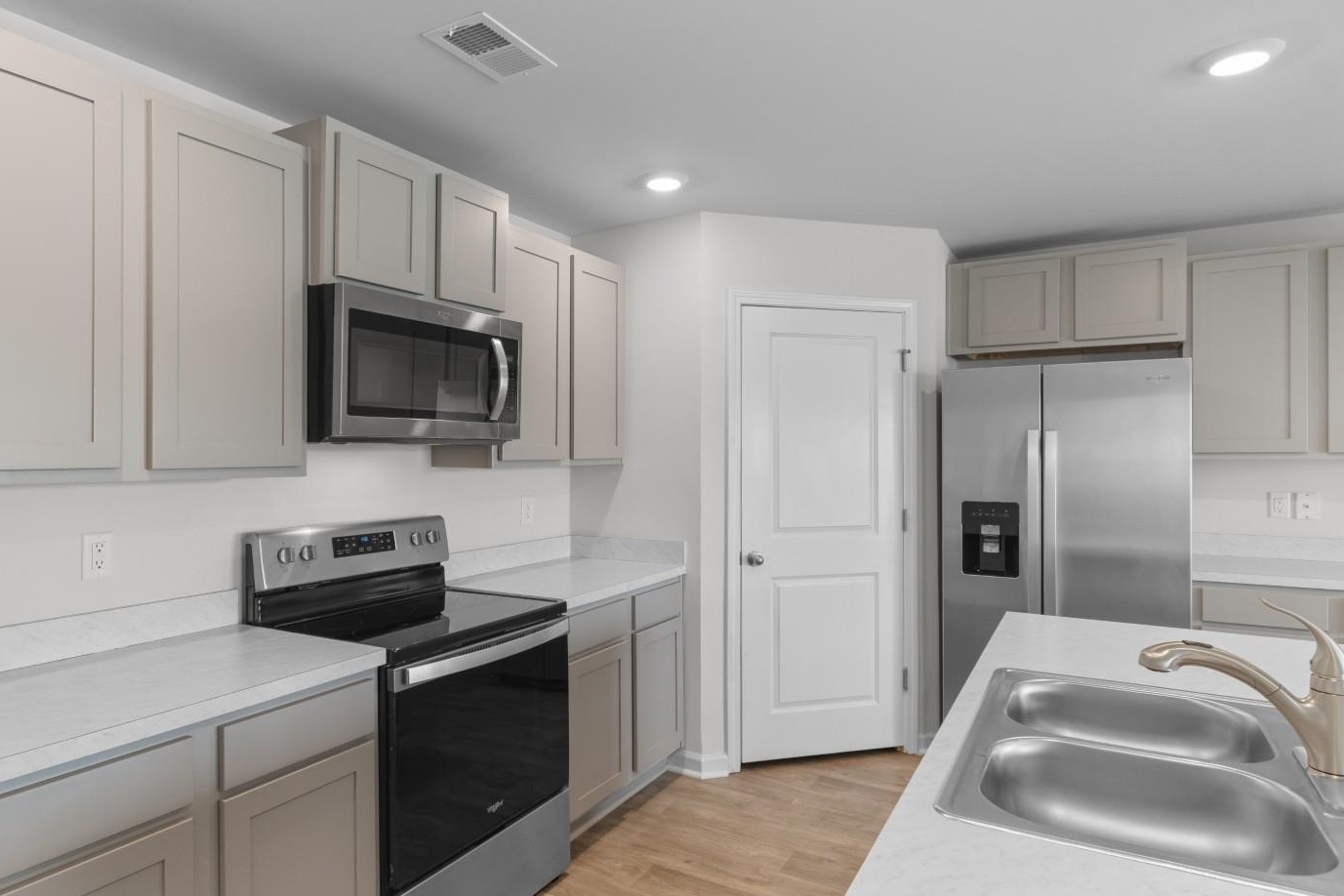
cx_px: 624
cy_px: 438
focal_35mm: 20
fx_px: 747
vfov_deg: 61.9
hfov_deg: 83.8
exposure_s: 1.3
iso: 100
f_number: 5.6
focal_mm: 11.5
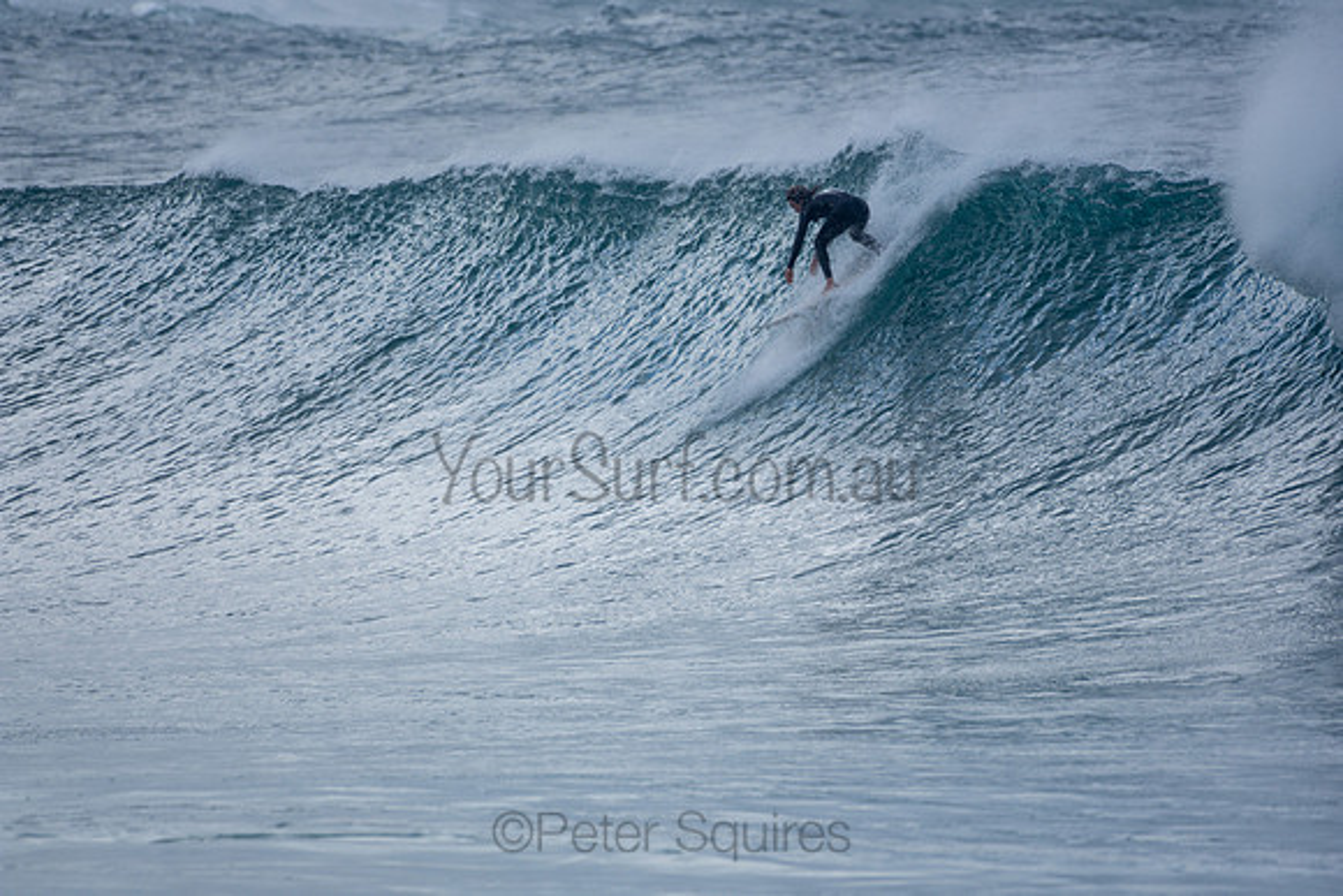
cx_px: 672
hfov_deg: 2.9
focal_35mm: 720
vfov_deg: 1.9
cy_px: 448
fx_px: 26865
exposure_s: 1/640
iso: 110
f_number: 5.6
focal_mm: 480
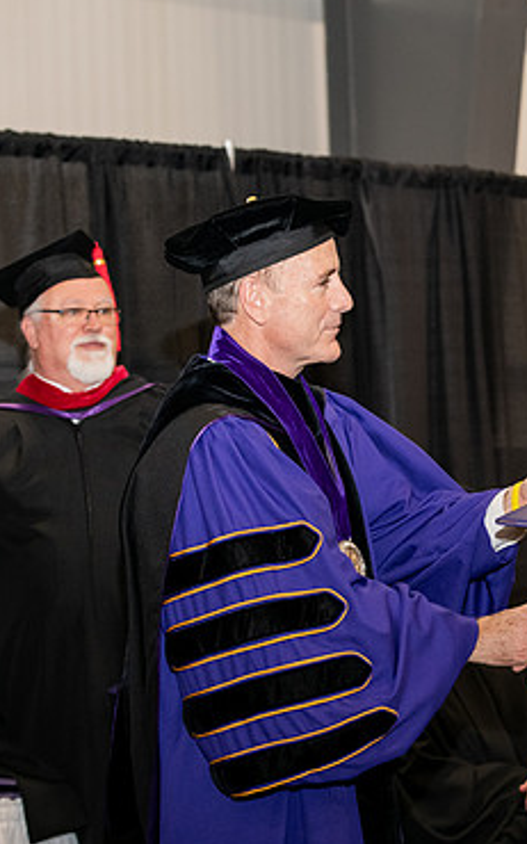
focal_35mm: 112
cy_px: 423
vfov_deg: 18.6
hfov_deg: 11.6
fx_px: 2576
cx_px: 527
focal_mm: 70
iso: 2000
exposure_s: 1/200
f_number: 5
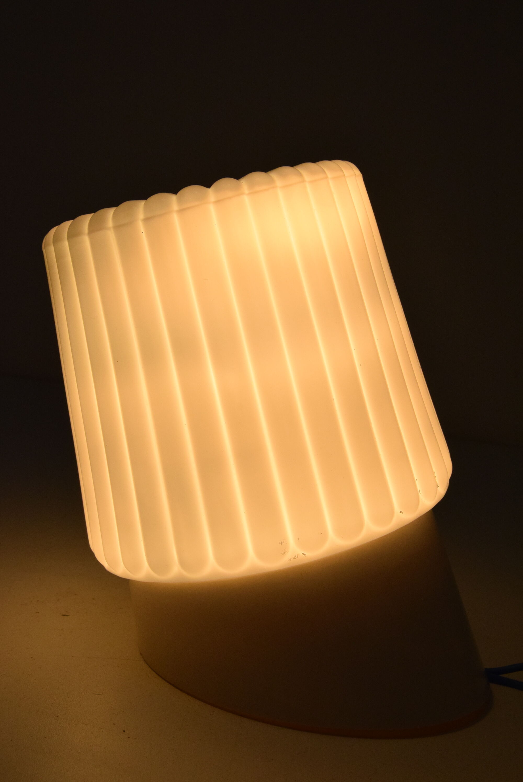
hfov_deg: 29.0
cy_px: 391
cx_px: 262
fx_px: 1011
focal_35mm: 46
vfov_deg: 42.3
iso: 1600
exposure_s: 1/800
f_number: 14
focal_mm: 31
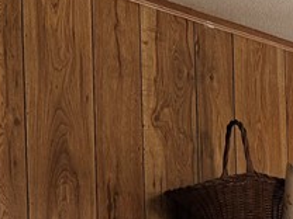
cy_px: 340
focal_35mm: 118
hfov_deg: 14.3
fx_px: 999
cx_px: 565
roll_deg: +0.5
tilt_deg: -0.9
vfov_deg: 11.9
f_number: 1.78
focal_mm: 6.76
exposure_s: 1/120
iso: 100
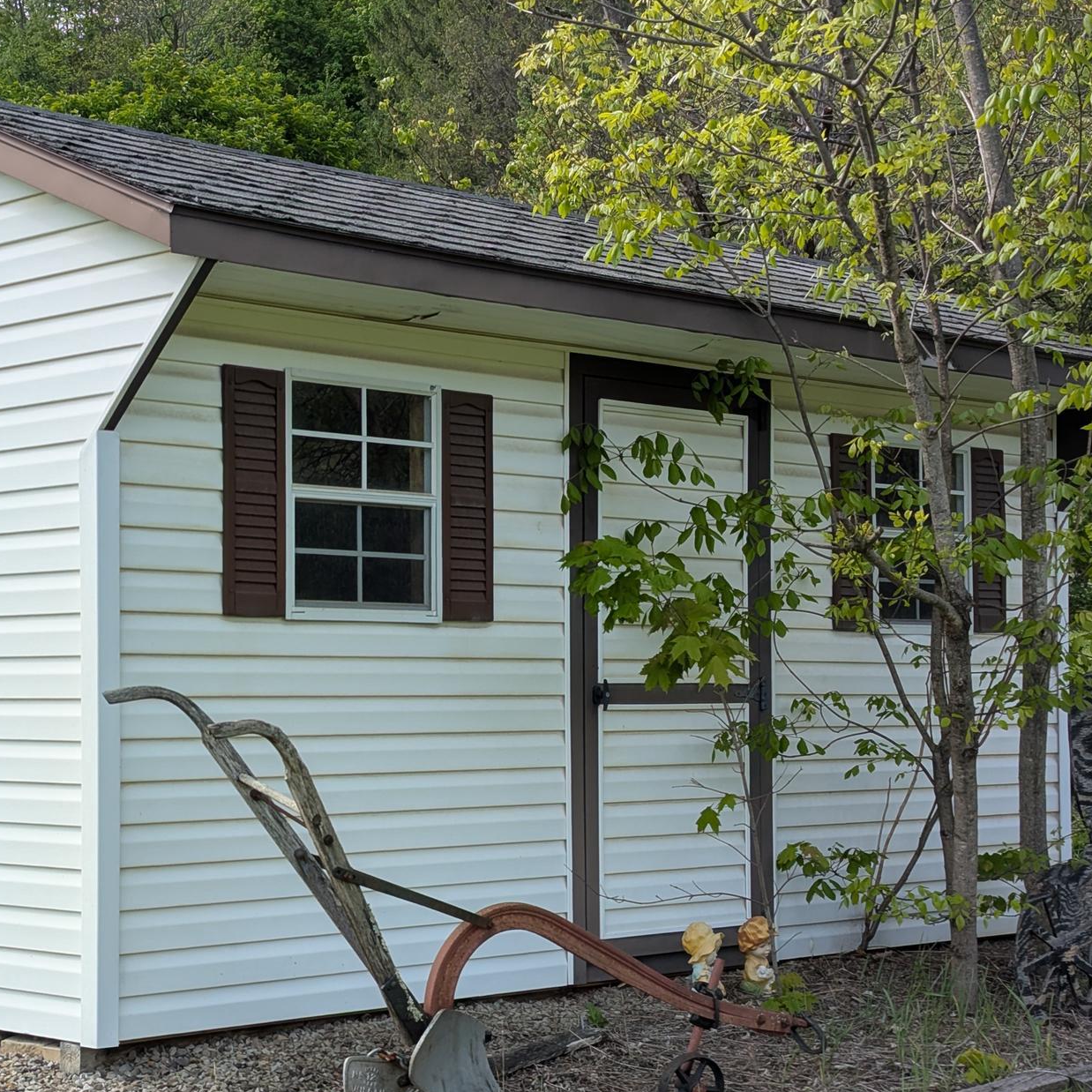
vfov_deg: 24.6
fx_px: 2498
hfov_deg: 24.4
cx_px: 299
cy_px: 663
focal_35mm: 70
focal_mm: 6.81
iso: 47
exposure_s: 1/999
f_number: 1.85
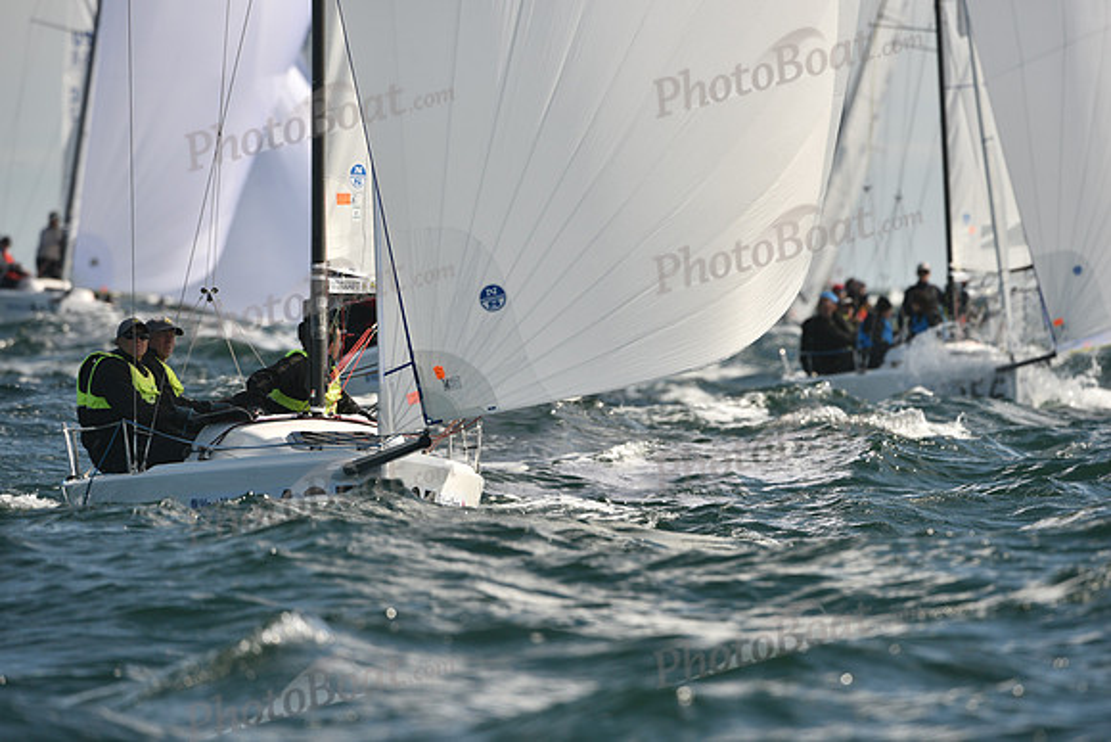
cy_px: 371
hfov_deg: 5.2
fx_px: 12347
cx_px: 556
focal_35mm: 400
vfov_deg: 3.4
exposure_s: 1/1600
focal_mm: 400
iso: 250
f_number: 5.6
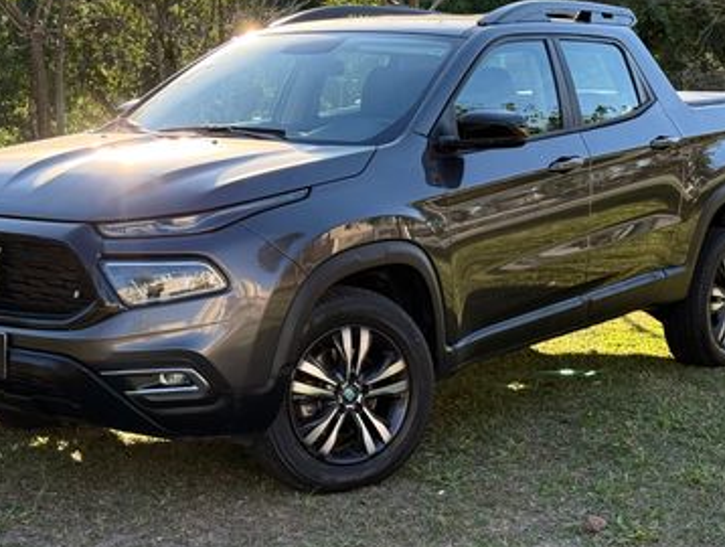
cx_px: 334
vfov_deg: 23.3
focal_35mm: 63
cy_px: 235
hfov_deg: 30.7
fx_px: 1322
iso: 100
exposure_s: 1/828
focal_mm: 6.76
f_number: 1.78
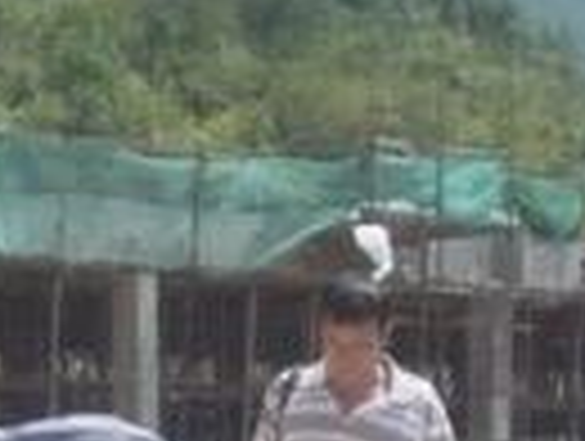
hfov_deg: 6.7
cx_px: 806
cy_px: 461
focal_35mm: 292
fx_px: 4944
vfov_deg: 5.1
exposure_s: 1/800
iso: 800
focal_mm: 10.3
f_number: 13
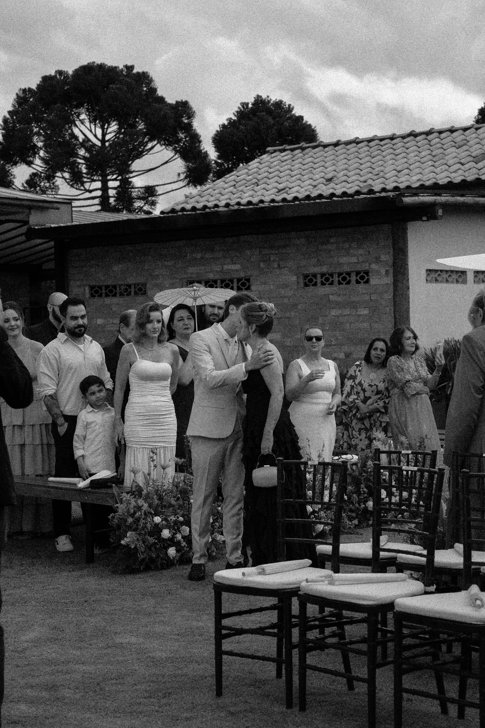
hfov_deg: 19.7
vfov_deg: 29.2
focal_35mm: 69
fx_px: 1394
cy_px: 364
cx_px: 242
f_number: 4.5
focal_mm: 46
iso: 100
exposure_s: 1/640
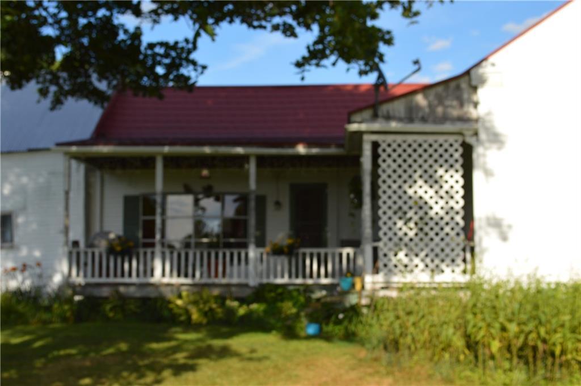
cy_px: 193
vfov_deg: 25.0
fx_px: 870
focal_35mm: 54
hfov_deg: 36.9
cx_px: 290
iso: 100
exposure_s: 1/200
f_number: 7.1
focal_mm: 36
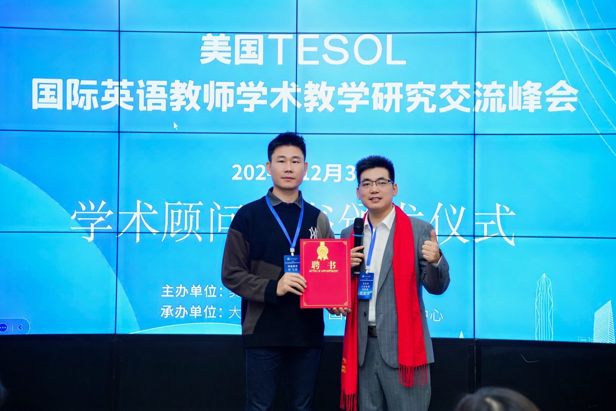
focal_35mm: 55
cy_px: 206
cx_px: 308
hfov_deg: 36.4
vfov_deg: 24.7
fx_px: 936
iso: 800
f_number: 4
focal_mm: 54.7
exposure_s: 1/161
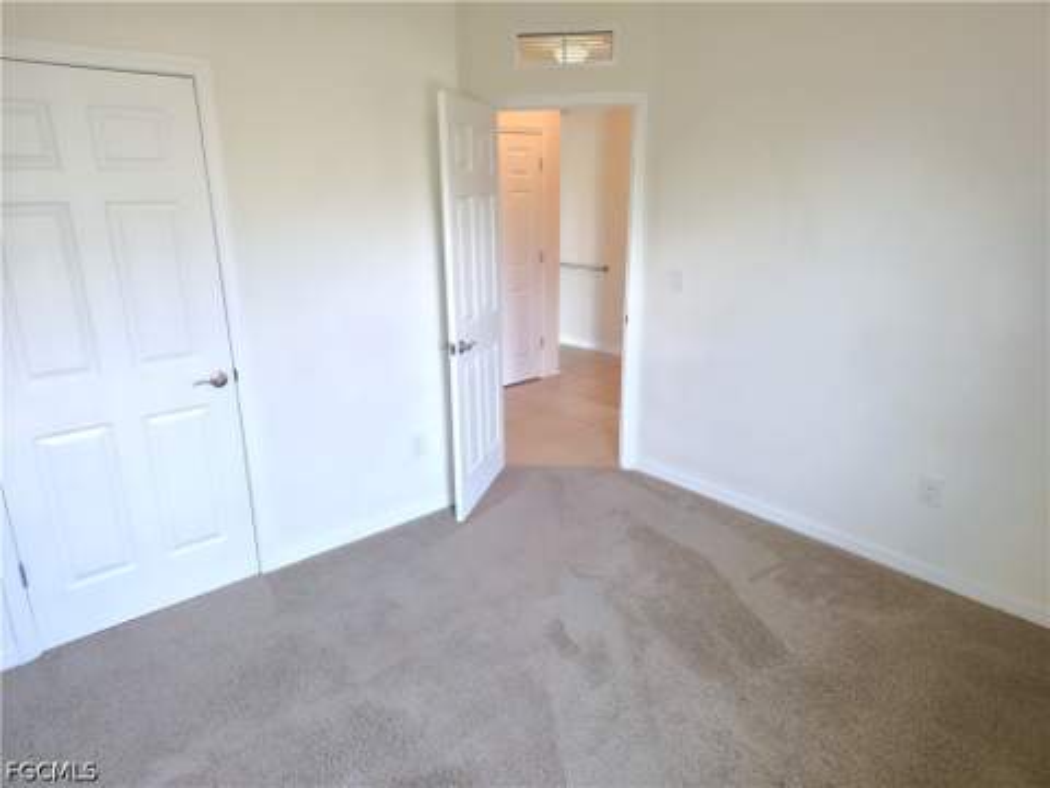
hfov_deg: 73.9
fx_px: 698
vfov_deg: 58.9
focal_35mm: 23
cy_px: 394
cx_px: 525
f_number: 1.7
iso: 200
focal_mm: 6.3
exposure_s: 1/120
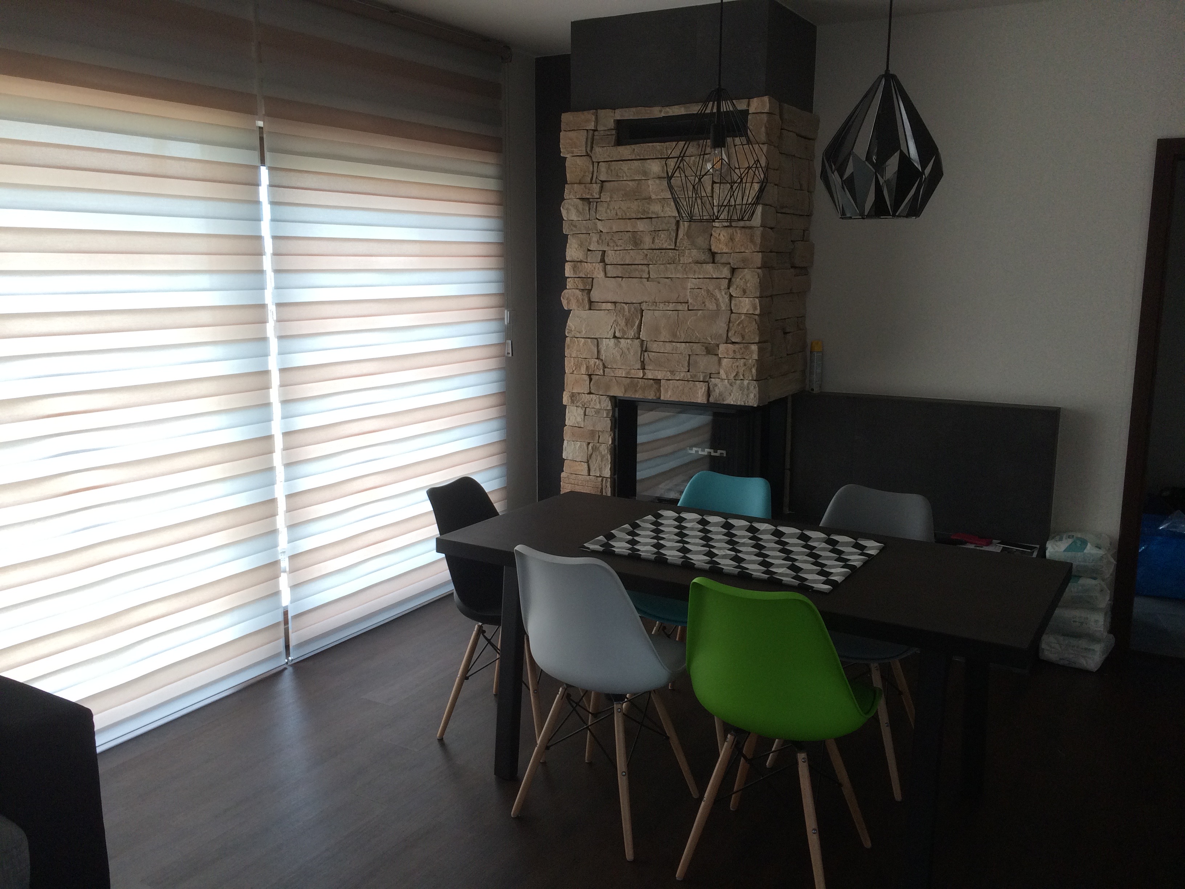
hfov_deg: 61.7
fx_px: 993
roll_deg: +0.1
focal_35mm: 29
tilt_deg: -9.1
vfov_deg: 48.2
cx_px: 592
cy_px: 444
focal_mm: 4.15
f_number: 2.2
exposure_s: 1/100
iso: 64
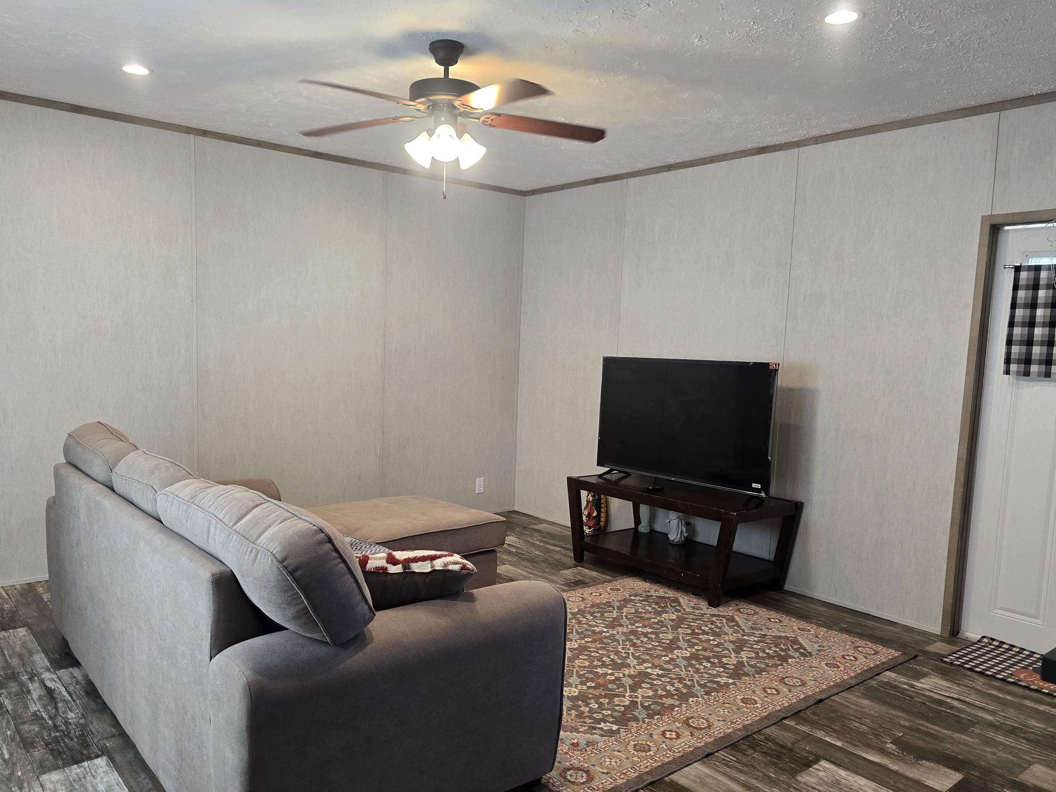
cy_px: 429
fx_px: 793
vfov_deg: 53.0
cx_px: 502
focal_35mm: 26
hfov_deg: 67.3
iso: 250
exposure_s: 1/120
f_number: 1.7
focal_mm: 6.3
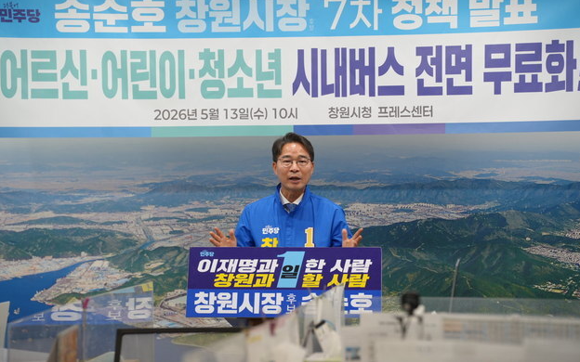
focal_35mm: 113
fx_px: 1786
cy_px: 169
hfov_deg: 18.4
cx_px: 291
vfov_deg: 11.6
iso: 800
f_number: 4
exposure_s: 1/160
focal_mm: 110
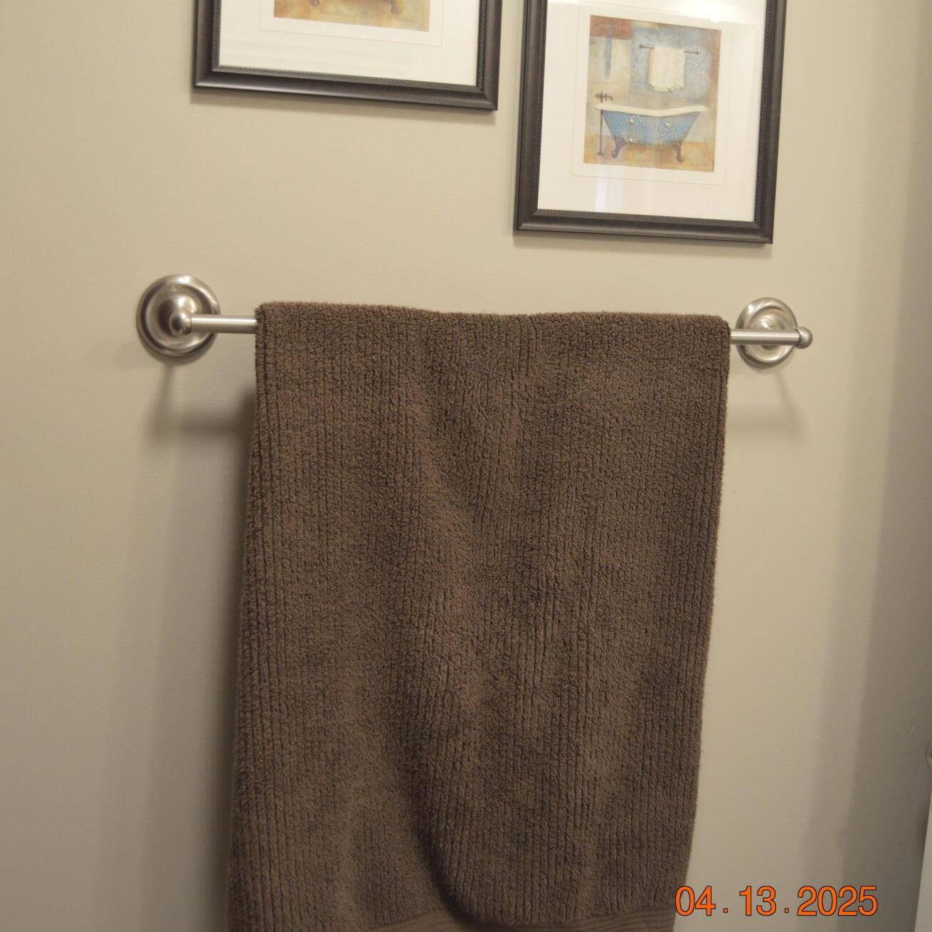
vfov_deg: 46.7
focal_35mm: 35
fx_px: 1066
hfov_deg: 47.2
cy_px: 339
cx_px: 462
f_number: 3.5
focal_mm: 18
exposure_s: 1/50
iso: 800
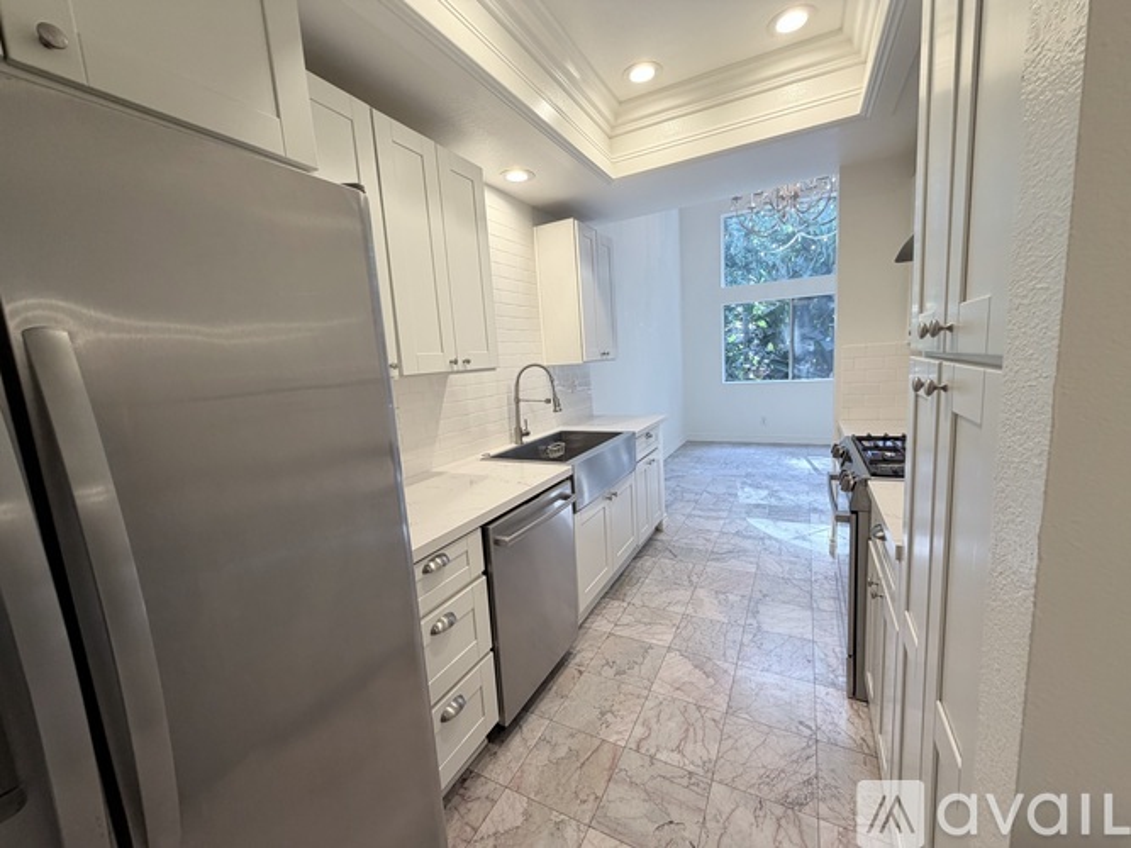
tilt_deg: -7.5
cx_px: 566
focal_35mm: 14
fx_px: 457
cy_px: 424
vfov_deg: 85.7
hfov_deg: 102.1
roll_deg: +3.7
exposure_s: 1/120
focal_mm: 2.22
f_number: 2.2
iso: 200
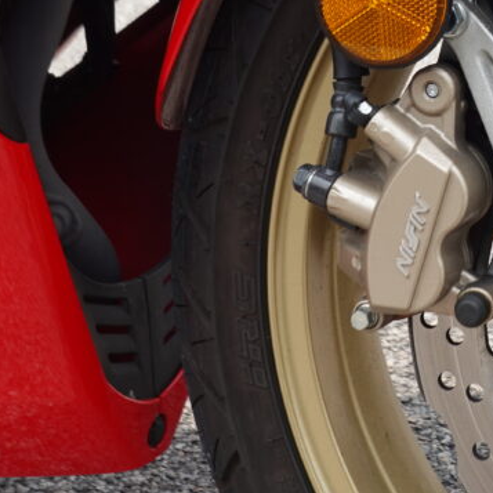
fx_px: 1531
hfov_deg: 17.6
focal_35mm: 95
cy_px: 60
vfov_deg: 18.0
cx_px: 547
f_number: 4
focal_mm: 14.25
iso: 125
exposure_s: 1/320
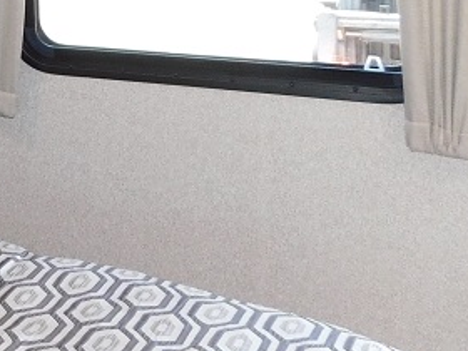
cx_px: -229
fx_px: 1109
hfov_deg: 20.5
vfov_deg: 17.5
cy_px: -23
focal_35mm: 82
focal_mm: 4
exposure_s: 1/30
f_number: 3
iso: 200
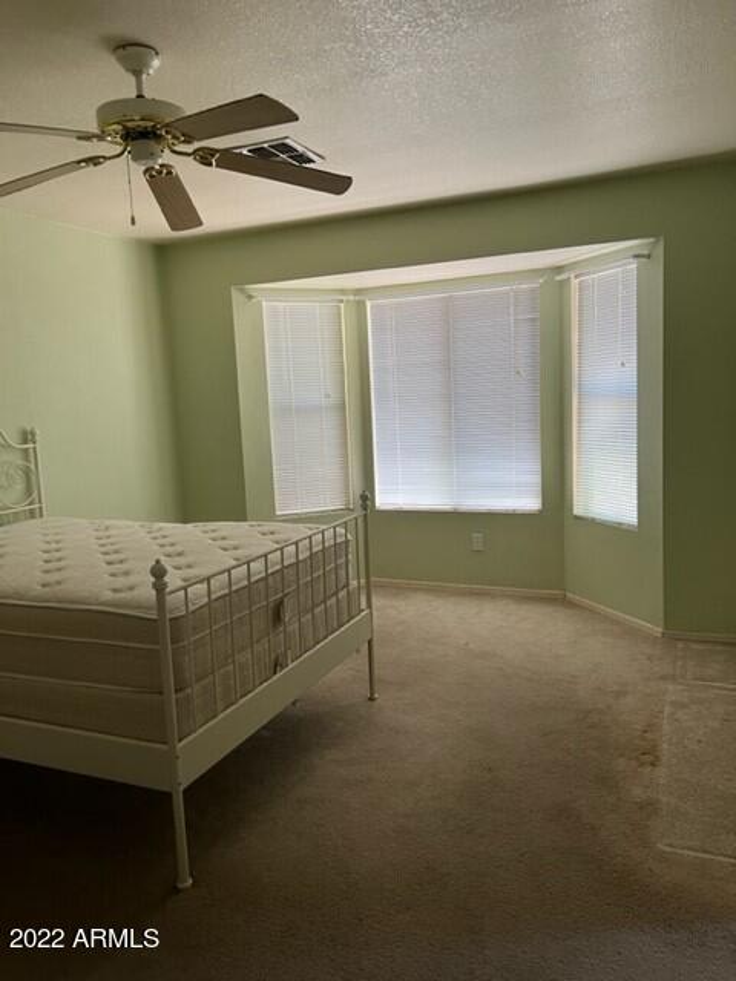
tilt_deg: -6.8
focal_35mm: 26
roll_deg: +3.2
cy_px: 490
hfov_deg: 53.1
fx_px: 737
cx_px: 368
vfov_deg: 67.3
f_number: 1.5
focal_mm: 5.7
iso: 125
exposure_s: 1/69
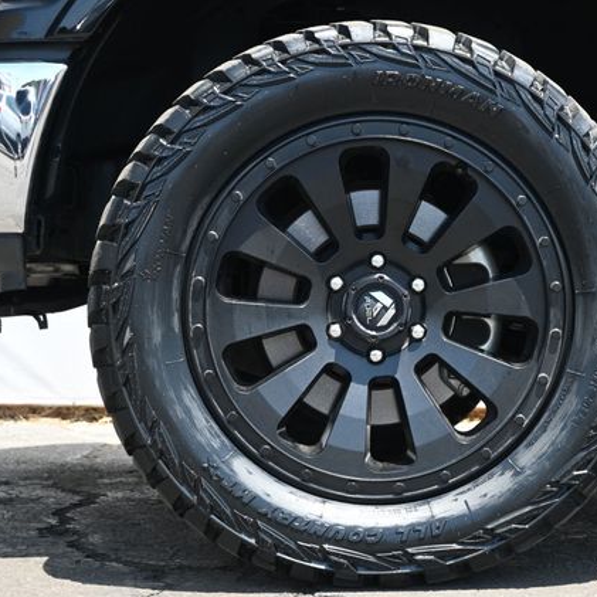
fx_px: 1476
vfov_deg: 22.9
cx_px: 379
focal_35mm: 76
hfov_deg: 22.8
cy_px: 302
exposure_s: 1/250
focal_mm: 39
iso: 400
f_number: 5.6
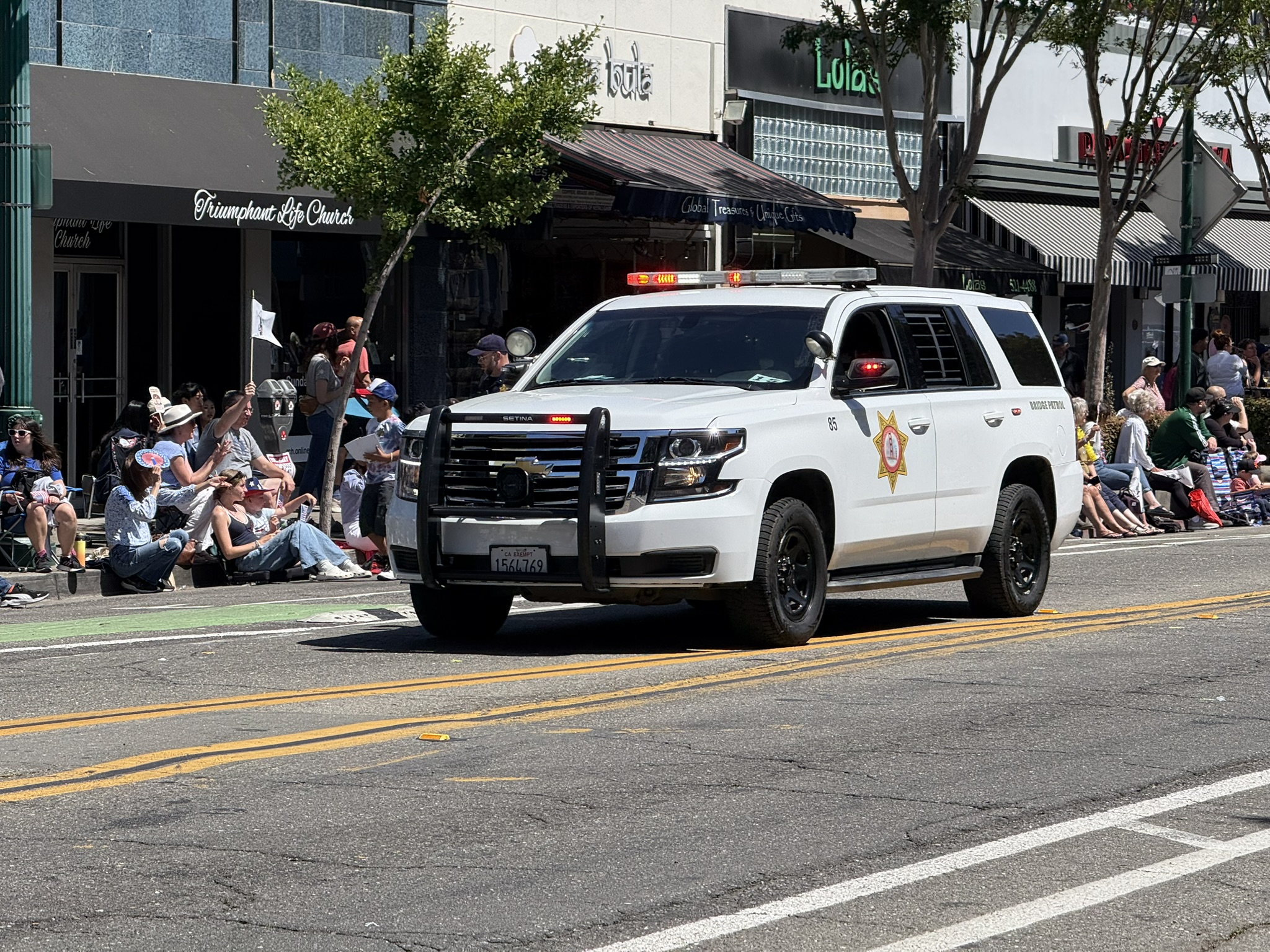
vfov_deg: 12.3
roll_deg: +0.3
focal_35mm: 120
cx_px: 635
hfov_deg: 16.4
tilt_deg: -1.5
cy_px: 476
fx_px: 4403
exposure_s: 1/1096
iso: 50
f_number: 2.8
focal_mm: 15.66
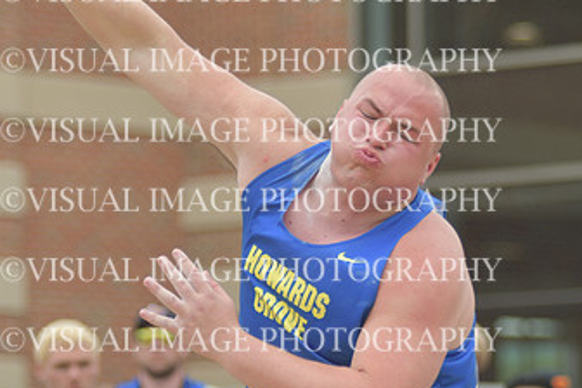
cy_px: 235
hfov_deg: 5.9
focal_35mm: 349
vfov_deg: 3.9
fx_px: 5642
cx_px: 251
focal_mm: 135
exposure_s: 1/2000
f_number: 2.8
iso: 250
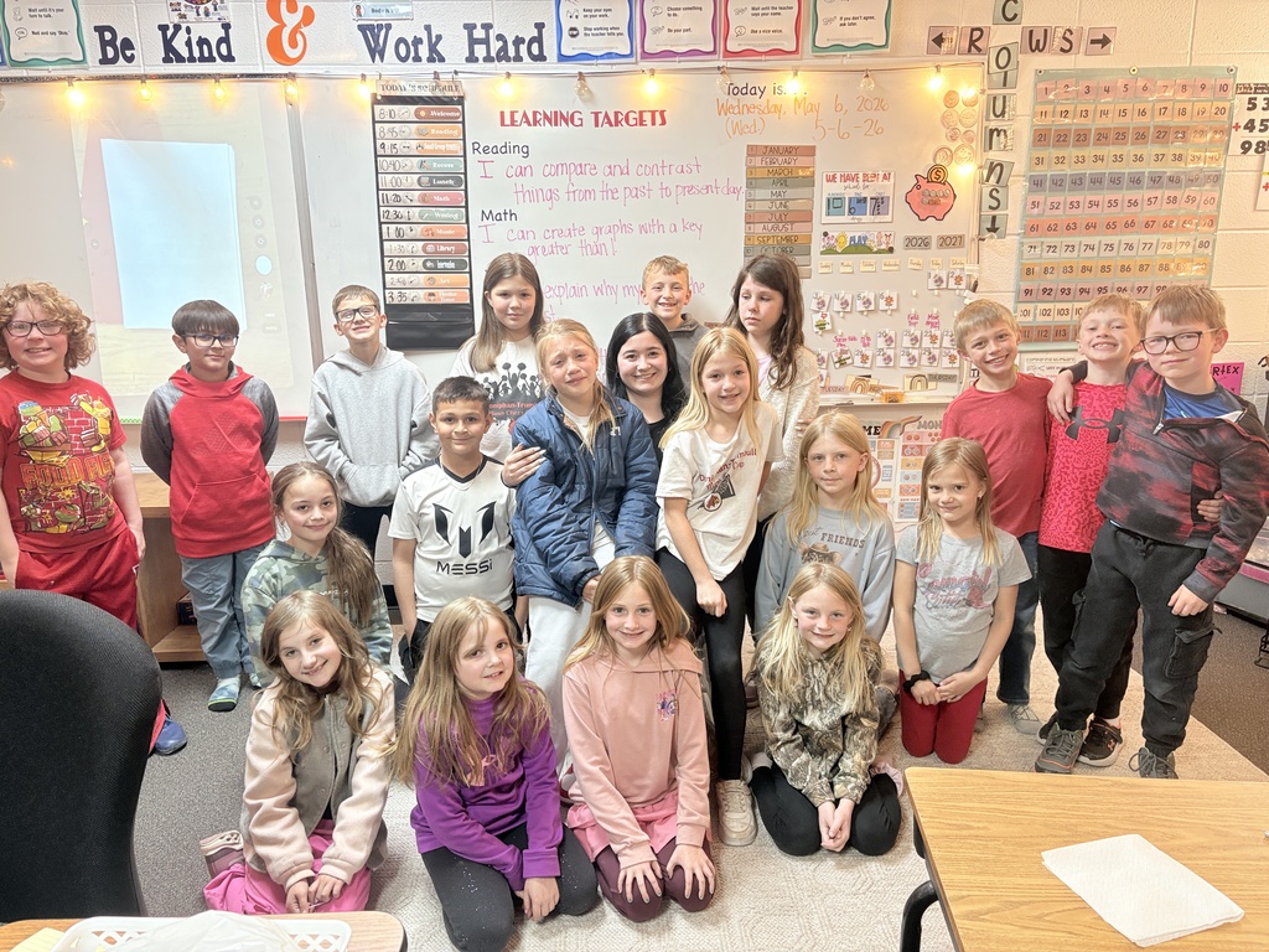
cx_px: 634
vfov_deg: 53.1
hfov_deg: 67.3
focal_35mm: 26
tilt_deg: -14.3
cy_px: 476
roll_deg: +1.1
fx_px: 953
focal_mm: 5.96
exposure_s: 1/60
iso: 125
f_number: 1.6
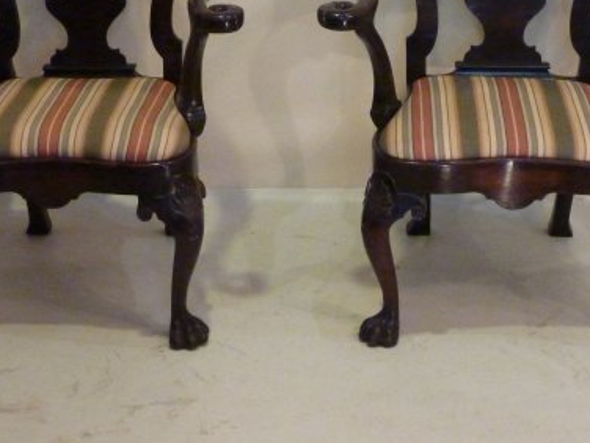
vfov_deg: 17.7
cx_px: 303
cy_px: 110
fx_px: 1415
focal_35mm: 83
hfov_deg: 23.6
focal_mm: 8.5
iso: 800
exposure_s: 1/50
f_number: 3.8
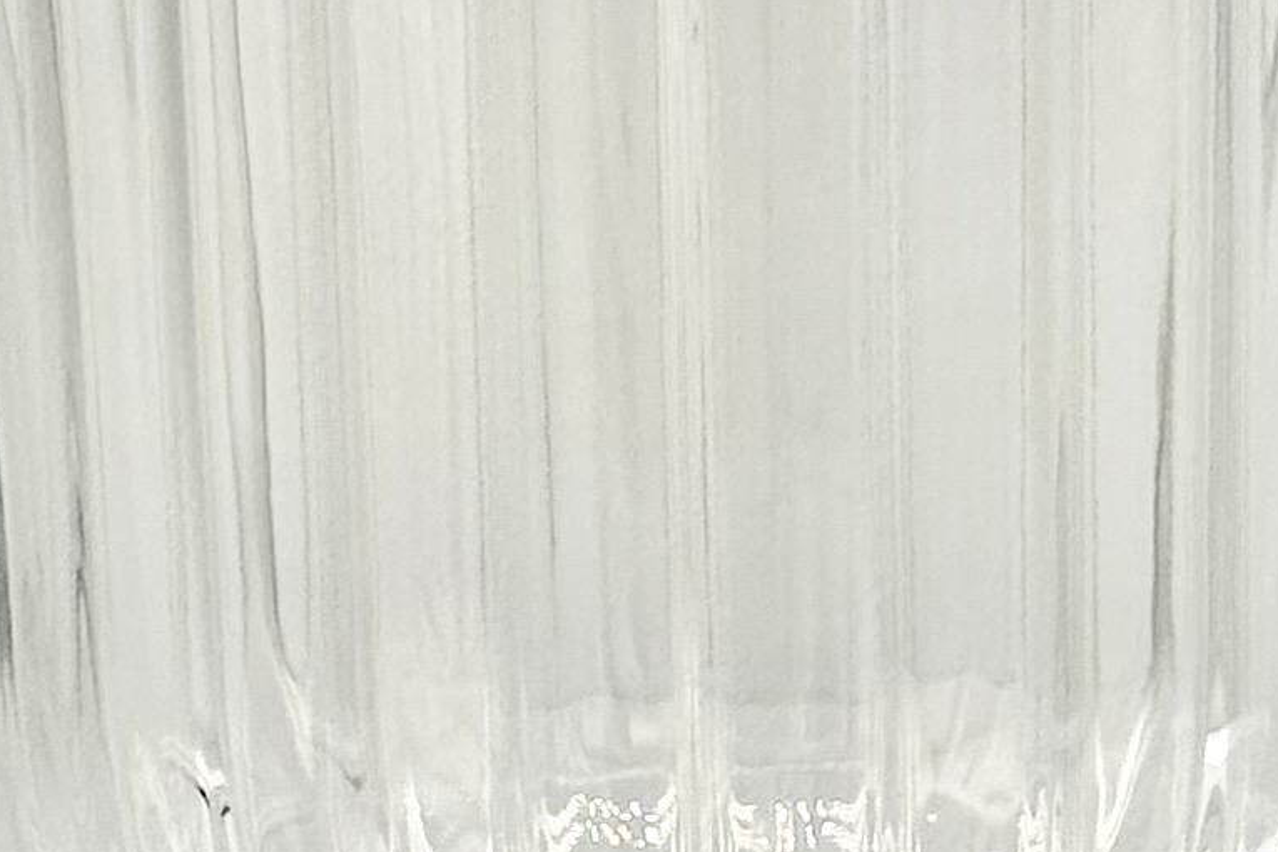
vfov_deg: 5.2
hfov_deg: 7.8
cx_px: 767
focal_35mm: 263
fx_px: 9336
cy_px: 982
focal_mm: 6.76
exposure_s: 1/2045
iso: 64
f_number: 1.78
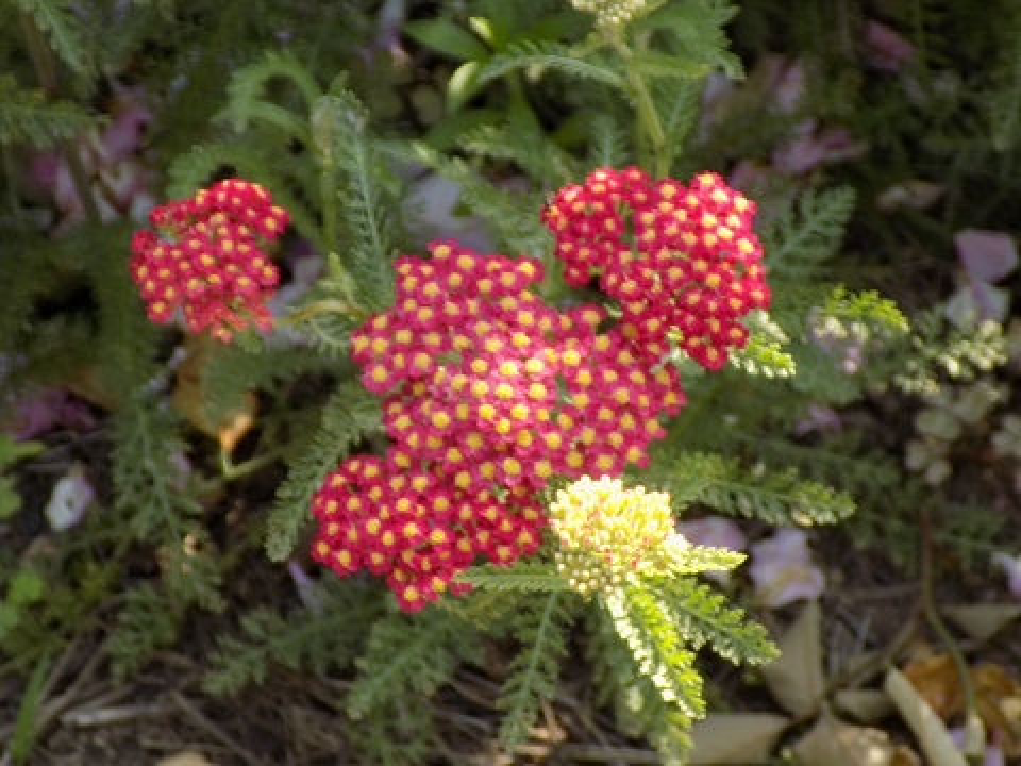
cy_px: 383
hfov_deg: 10.4
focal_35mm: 190
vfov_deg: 7.8
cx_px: 510
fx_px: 5604
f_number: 5.4
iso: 80
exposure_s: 1/40
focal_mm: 33.7
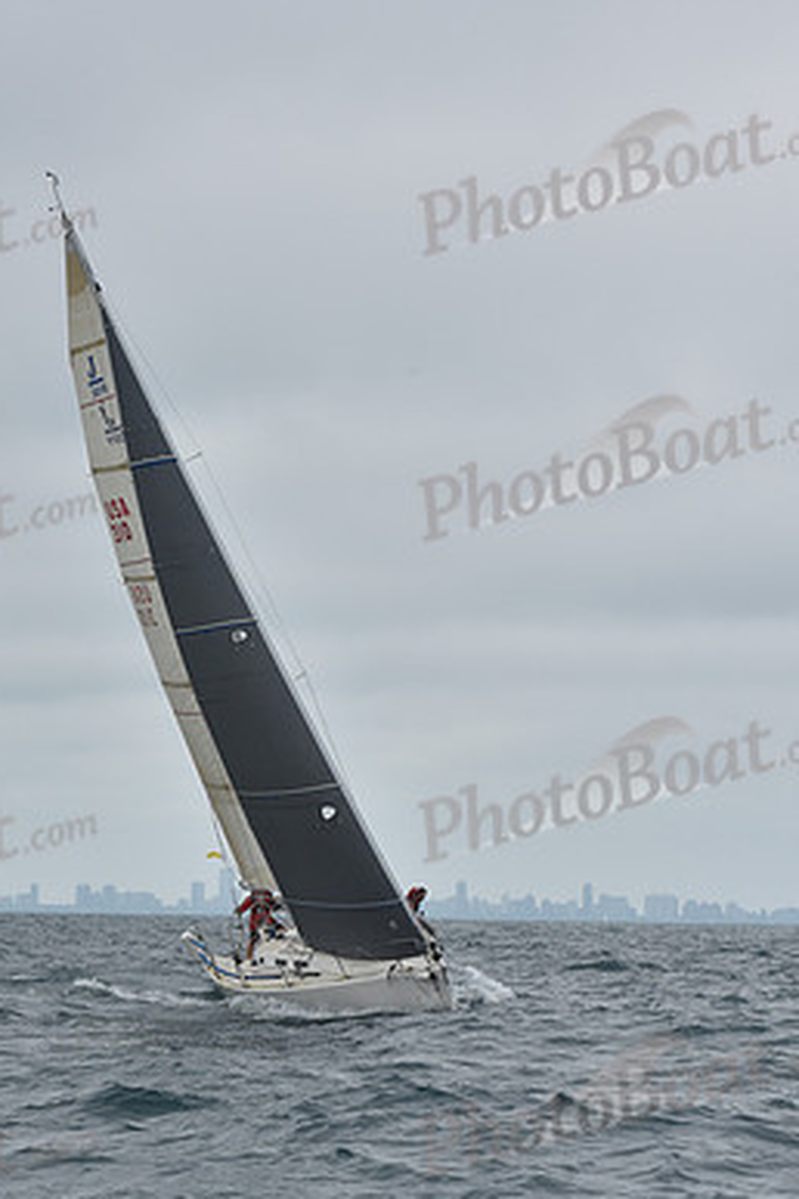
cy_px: 666
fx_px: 4294
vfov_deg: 15.9
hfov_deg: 10.6
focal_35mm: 129
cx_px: 259
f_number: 10
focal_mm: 86
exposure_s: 1/800
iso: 250
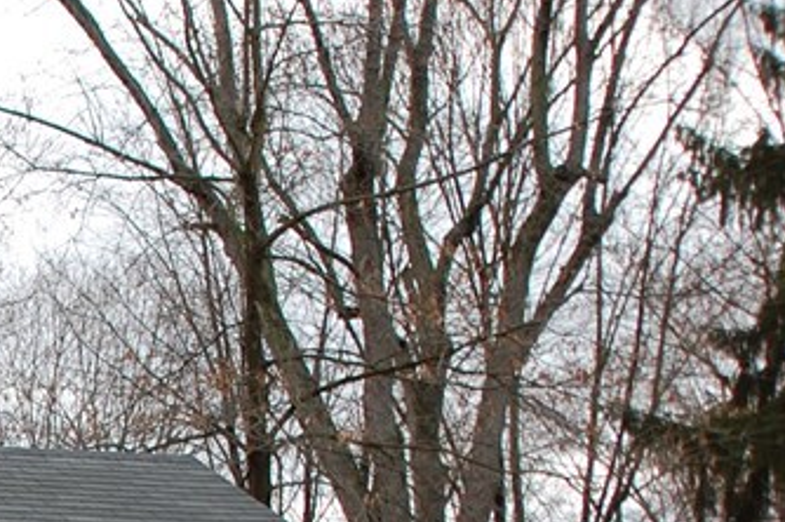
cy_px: 755
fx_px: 2549
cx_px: -485
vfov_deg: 11.3
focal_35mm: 117
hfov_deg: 15.7
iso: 200
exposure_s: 1/200
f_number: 7.1
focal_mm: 24
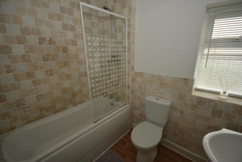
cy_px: 81
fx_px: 101
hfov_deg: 100.4
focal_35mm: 15
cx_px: 121
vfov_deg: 77.4
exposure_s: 1/60
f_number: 4
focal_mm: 10
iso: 250
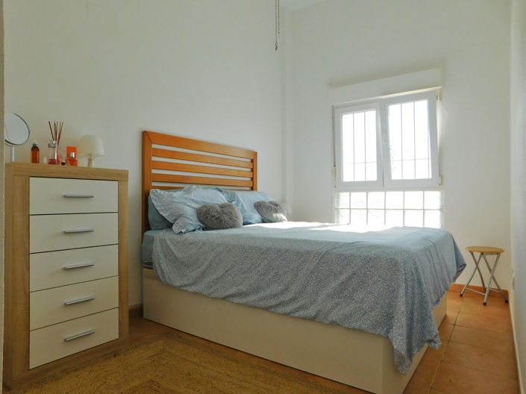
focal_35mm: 23
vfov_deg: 58.8
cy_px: 197
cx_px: 263
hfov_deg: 74.0
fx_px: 349
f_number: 3
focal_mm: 4
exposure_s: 1/320
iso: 125
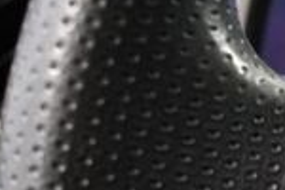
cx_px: 500
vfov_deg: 8.4
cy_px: 384
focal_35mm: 154
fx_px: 1219
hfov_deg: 12.3
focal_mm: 18
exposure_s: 1/80
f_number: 3.5
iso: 3200
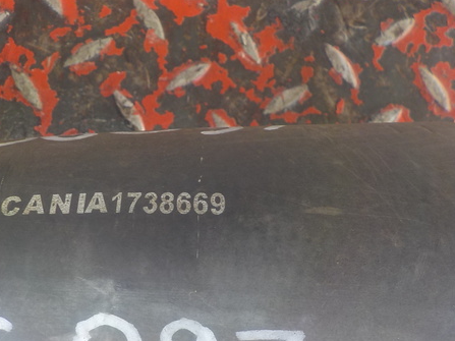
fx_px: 565
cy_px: 216
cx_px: 131
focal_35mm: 43
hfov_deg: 42.9
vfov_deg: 33.4
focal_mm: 4.1
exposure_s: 1/50
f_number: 3.3
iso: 125
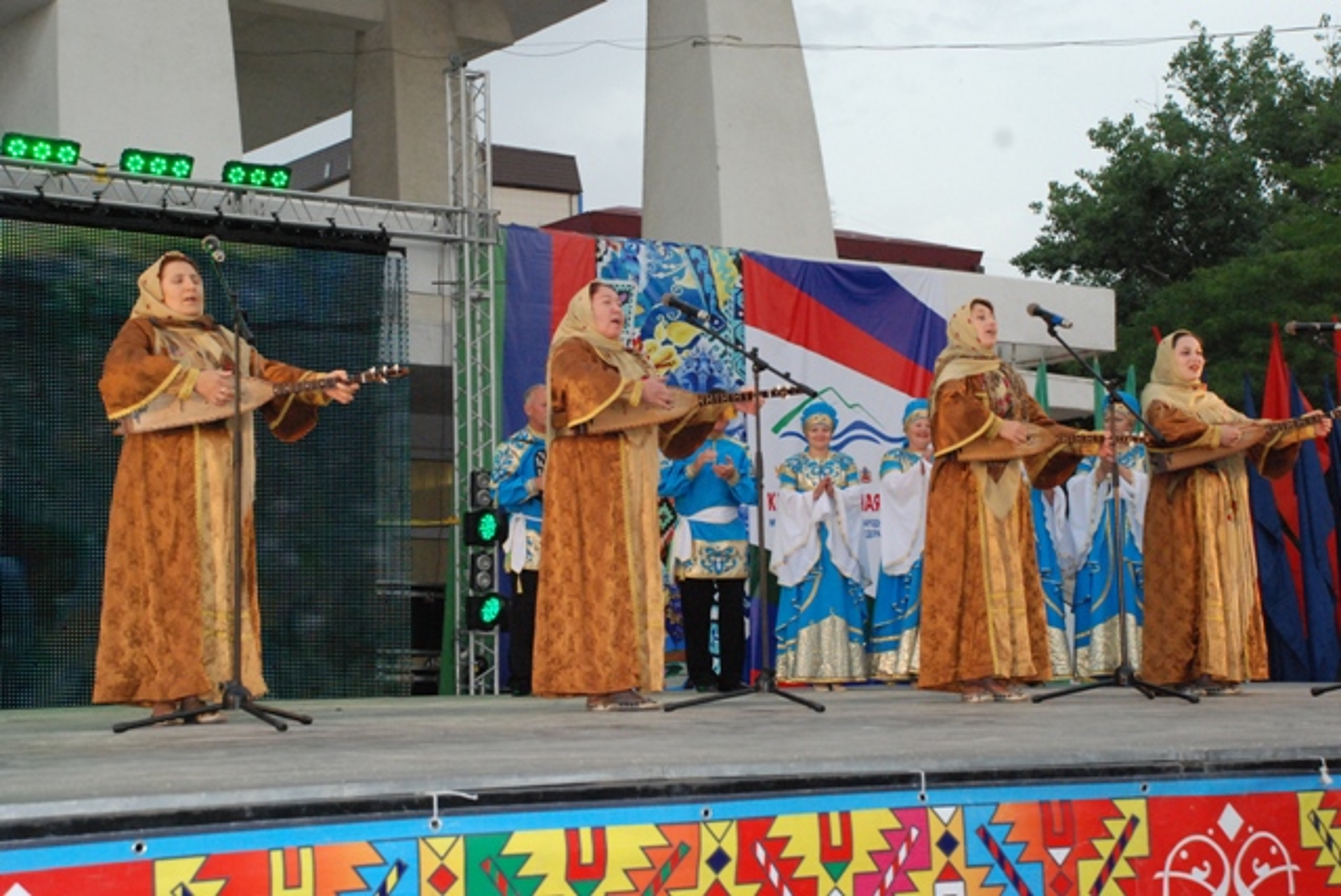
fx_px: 2684
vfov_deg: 19.0
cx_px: 670
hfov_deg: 28.0
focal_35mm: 72
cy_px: 448
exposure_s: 1/200
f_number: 9
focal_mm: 48
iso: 1600
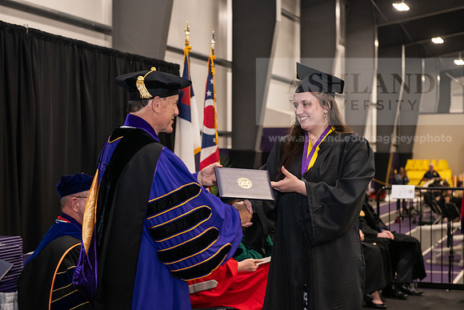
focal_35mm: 70
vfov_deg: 19.5
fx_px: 902
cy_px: 155
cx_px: 232
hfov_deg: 28.8
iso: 2000
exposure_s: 1/125
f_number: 5
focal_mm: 70
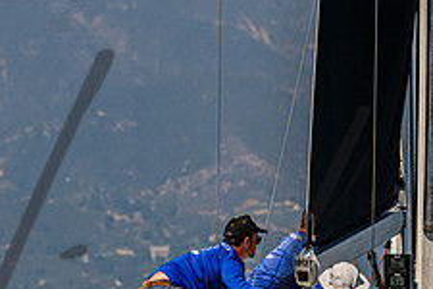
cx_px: 270
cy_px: 277
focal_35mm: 778
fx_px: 9357
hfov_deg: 2.7
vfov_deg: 1.8
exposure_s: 1/3200
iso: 500
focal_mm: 240
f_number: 8
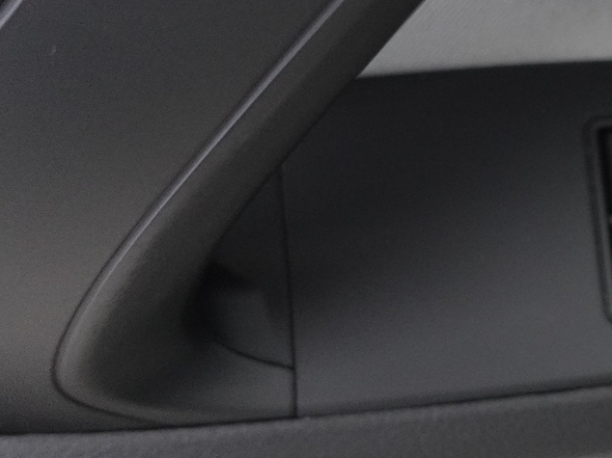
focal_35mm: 59
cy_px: 165
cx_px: 738
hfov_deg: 28.4
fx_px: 1043
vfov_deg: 24.7
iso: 1600
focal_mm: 9.4
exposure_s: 1/40
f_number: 1.8
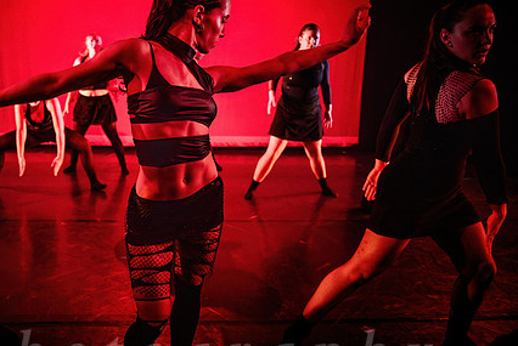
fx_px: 504
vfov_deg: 37.9
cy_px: 176
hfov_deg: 53.0
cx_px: 160
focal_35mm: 35
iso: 5000
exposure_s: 1/300
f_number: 2.8
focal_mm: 24
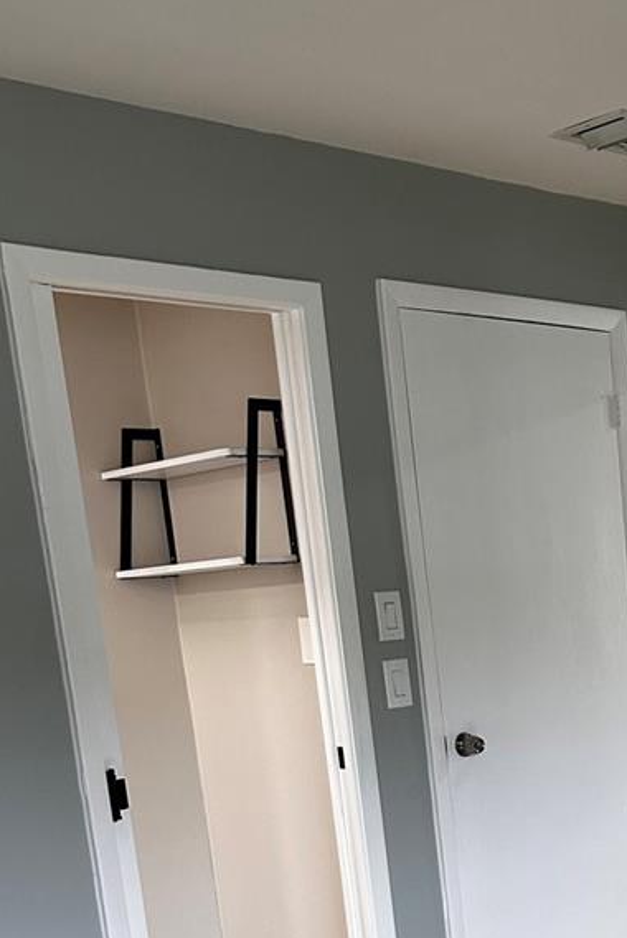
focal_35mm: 57
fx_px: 1487
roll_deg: +3.8
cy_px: 879
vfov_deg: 32.9
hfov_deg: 22.3
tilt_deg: -11.8
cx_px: 714
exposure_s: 1/120
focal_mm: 5.7
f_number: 1.5
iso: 125
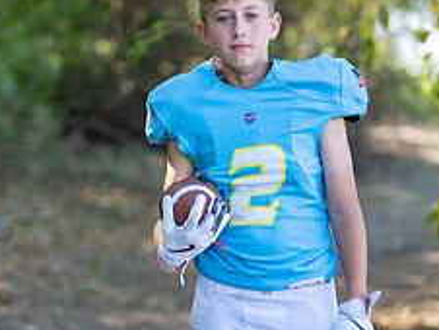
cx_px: 274
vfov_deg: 10.4
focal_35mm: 143
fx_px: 1815
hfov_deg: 13.8
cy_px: 256
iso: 100
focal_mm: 50
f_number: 1.2
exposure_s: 1/1250
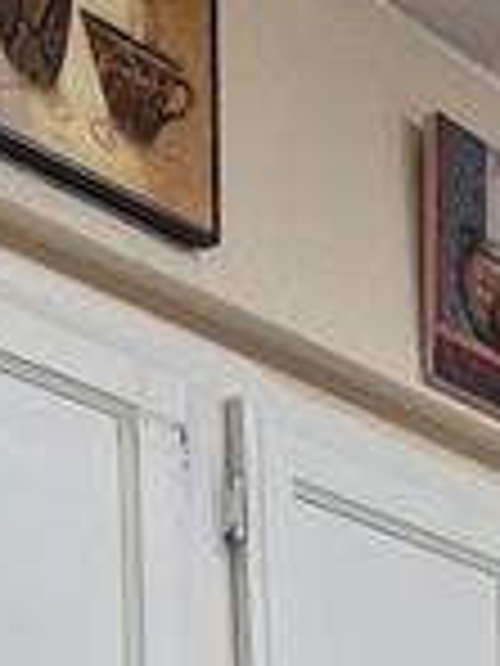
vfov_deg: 13.1
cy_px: 1534
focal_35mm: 119
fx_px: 2292
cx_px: 910
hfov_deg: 11.5
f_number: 1.8
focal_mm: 5.4
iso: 160
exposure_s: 1/120
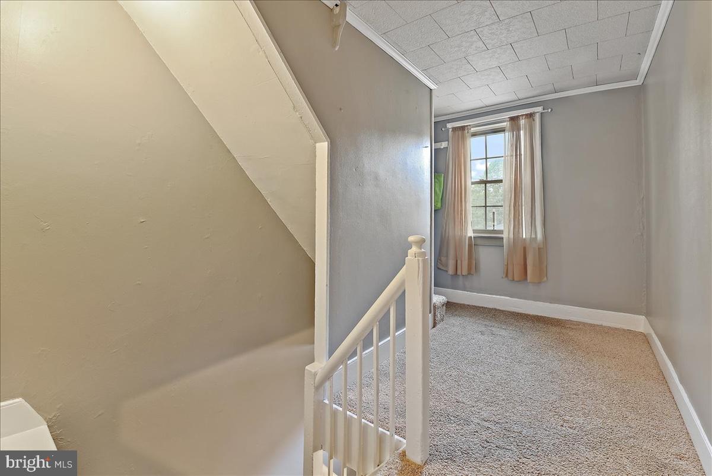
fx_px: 297
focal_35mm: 15
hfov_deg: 100.4
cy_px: 238
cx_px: 356
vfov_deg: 77.4
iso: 100
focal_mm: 15
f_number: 11
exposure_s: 10
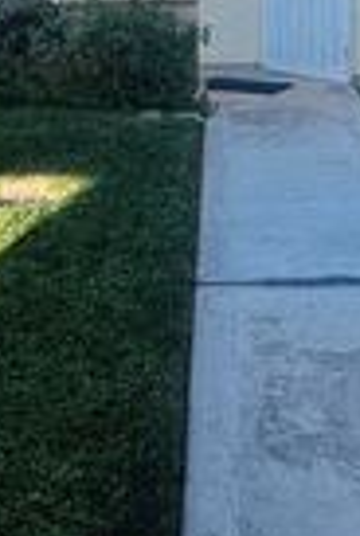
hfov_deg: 25.5
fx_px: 791
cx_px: 231
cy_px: -53
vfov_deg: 32.8
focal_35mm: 53
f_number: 2.2
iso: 40
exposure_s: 1/450
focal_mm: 2.22
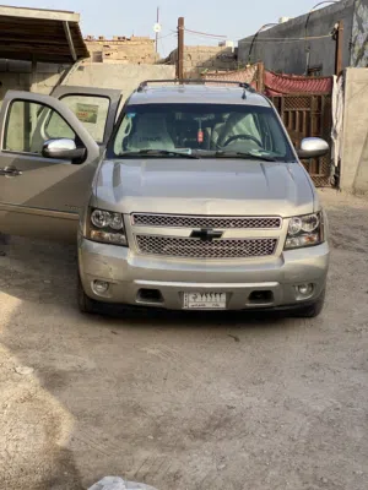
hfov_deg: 28.0
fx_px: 737
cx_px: 184
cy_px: 245
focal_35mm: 52
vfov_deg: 36.8
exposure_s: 1/695
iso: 20
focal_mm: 6
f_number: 2
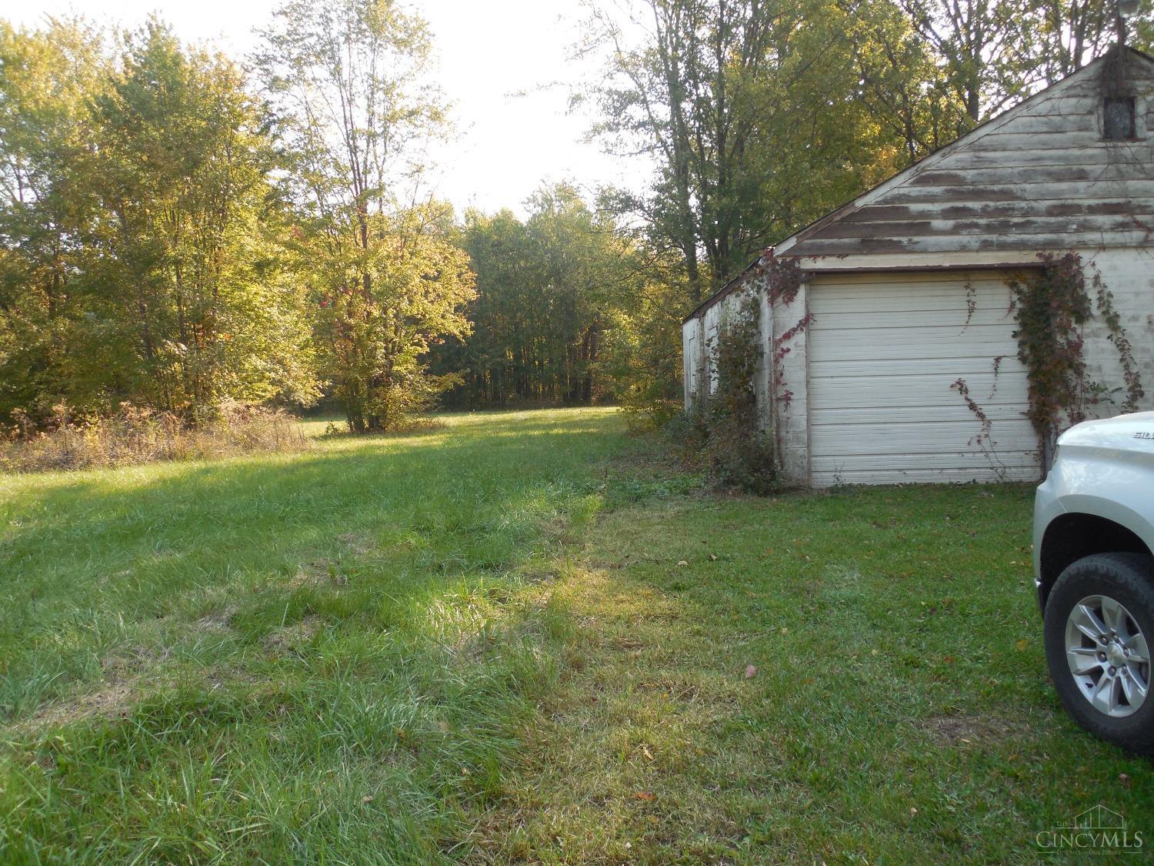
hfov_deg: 69.4
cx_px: 577
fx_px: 833
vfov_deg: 54.9
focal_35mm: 25
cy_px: 433
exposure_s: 1/320
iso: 125
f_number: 3.3
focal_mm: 4.5
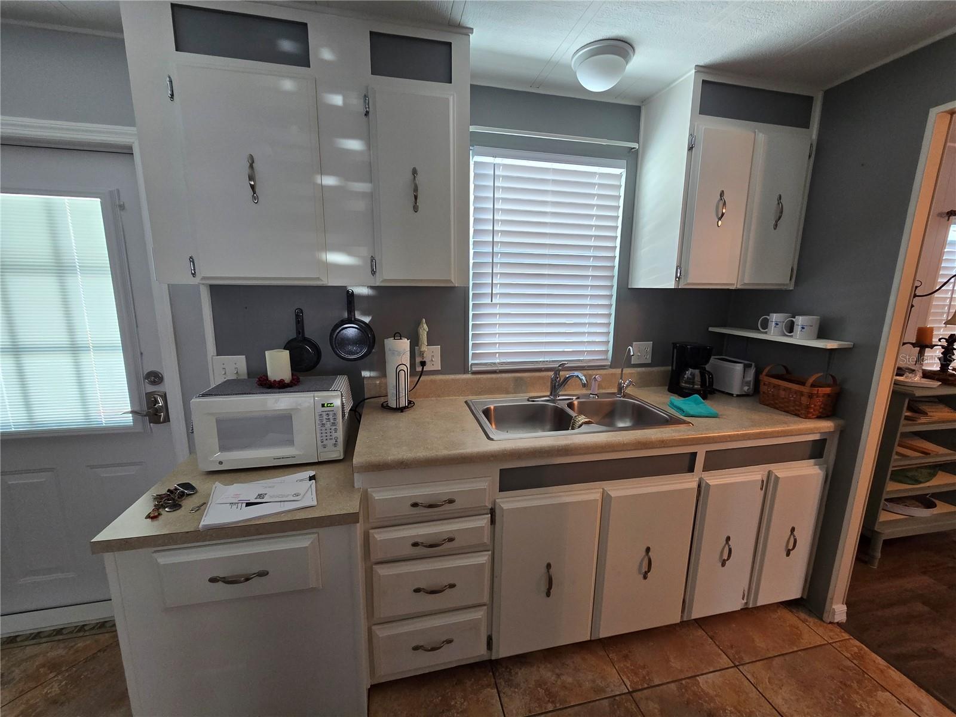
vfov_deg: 89.9
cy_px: 358
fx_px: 359
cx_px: 478
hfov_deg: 106.2
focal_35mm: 13
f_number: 2.2
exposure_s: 1/60
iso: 200
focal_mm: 2.2
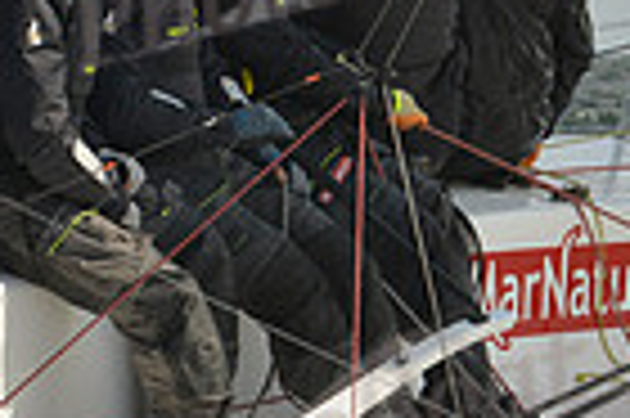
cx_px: 940
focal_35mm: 498
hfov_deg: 4.1
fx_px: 8705
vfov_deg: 2.8
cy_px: 124
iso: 400
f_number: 10
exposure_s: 1/1600
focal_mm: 120
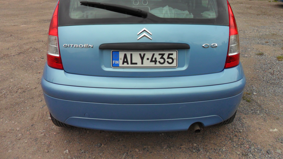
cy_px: 57
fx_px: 225
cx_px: 143
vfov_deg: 38.6
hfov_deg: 64.3
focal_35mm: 30
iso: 80
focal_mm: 4.9
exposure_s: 1/750
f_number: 3.5
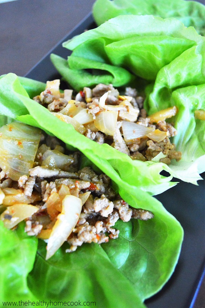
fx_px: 257
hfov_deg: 43.5
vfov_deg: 62.0
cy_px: 154
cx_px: 102
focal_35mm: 30
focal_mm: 20
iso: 3200
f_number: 3.8
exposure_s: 1/320
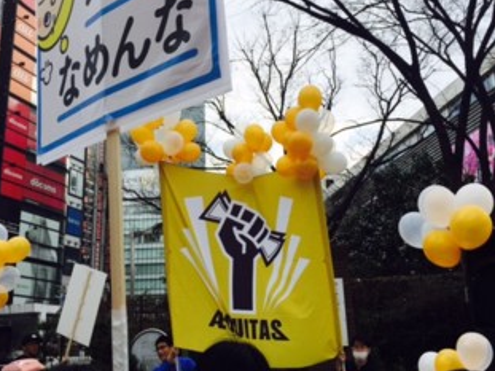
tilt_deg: +18.2
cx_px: 216
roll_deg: +0.0
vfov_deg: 34.3
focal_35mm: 42
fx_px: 600
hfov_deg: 44.7
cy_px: 156
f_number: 2.2
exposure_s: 1/1276
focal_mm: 4.15
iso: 32
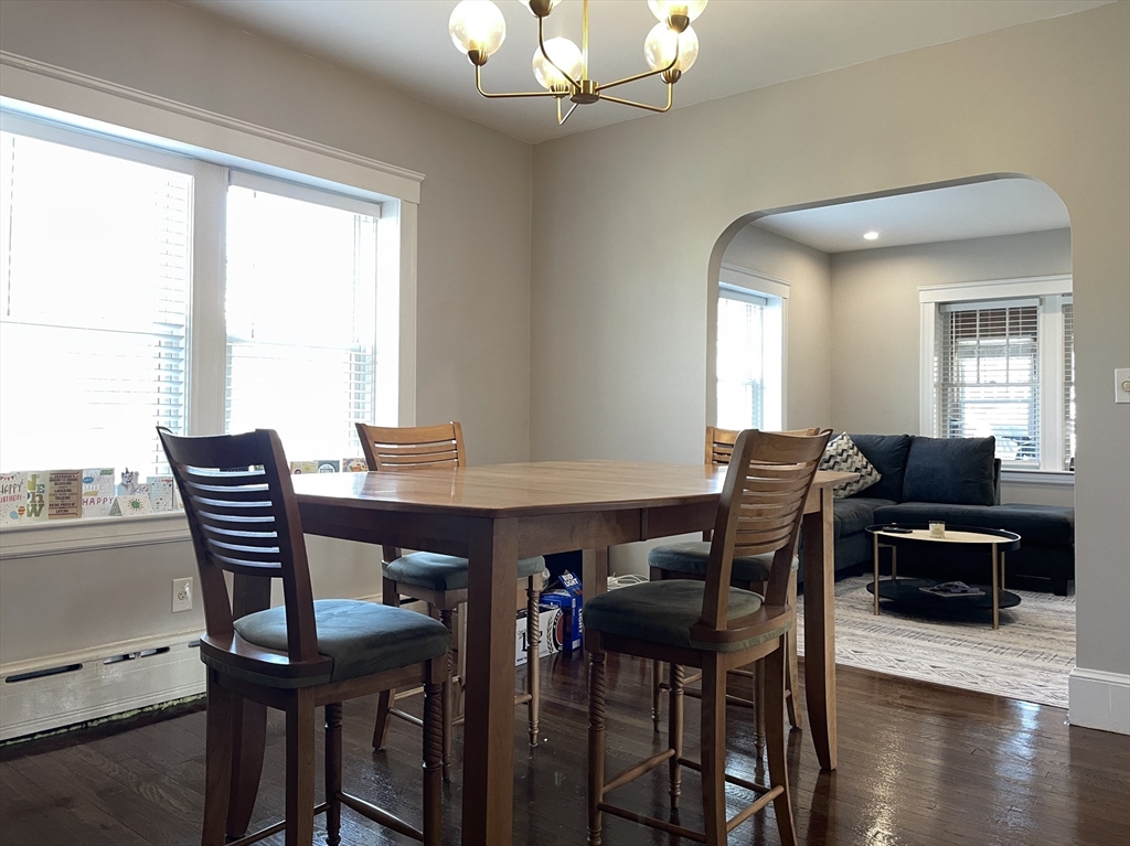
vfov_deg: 53.0
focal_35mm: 26
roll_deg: -0.8
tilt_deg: +0.3
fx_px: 848
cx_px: 565
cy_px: 423
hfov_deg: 67.3
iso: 100
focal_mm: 4.2
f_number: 1.6
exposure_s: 1/60
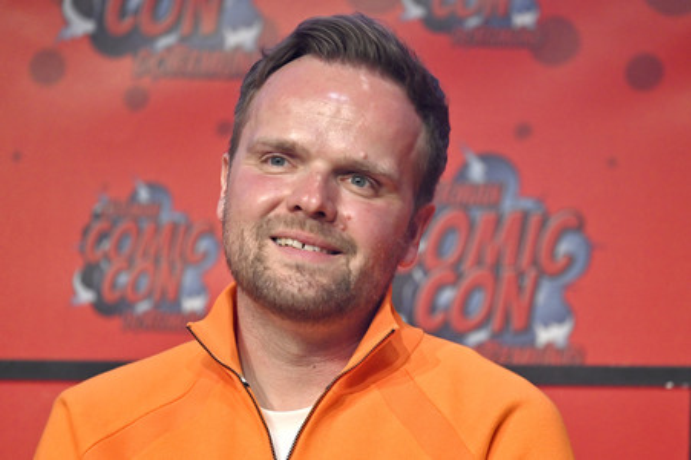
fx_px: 7672
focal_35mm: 400
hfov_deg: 5.2
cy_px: 230
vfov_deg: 3.4
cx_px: 346
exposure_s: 1/500
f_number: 5
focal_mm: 400
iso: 2000
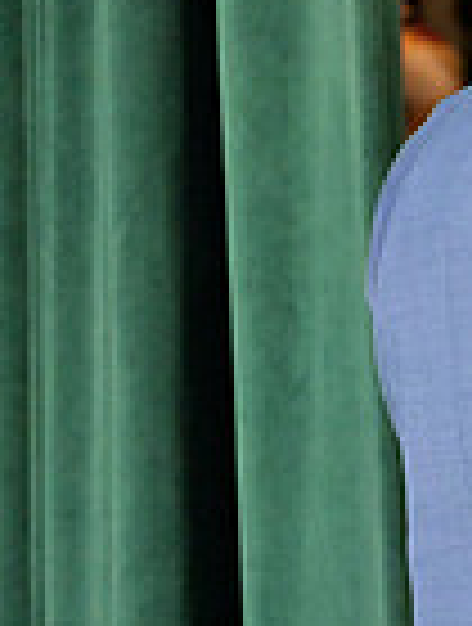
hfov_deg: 5.7
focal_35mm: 248
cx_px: 1232
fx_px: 4488
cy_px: 155
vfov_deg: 8.0
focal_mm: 62
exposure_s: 1/400
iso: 4000
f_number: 2.8
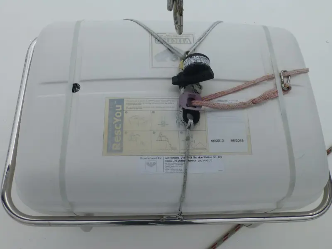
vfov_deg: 41.8
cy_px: 124
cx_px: 166
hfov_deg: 54.0
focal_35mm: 34
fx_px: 326
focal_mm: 6.1
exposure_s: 1/1300
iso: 100
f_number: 3.7
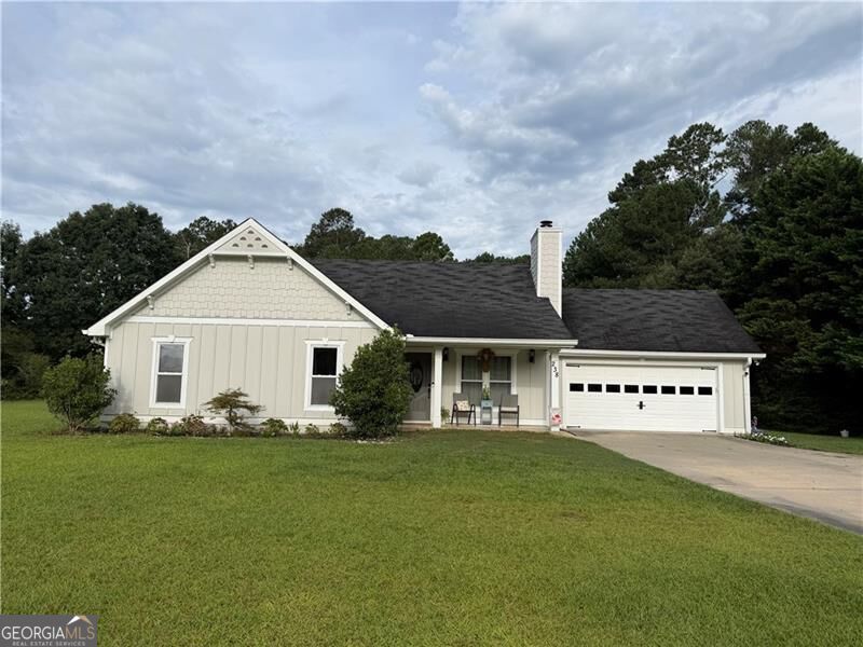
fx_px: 598
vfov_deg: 56.8
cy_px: 324
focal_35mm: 24
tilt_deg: +6.0
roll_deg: -0.5
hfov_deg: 71.6
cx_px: 432
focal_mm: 6.76
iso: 80
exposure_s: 1/4975
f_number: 1.78
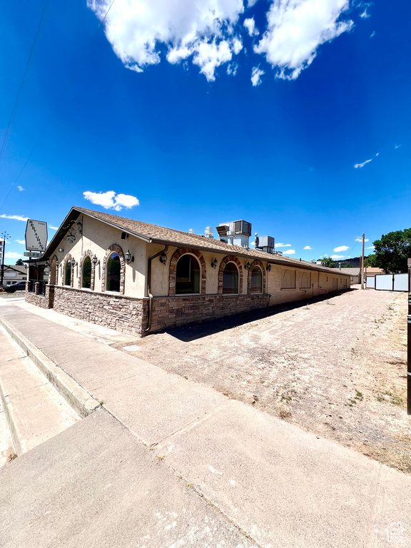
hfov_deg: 89.9
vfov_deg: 106.2
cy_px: 274
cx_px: 206
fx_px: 206
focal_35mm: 13
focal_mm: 1.57
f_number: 1.8
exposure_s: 1/1575
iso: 32
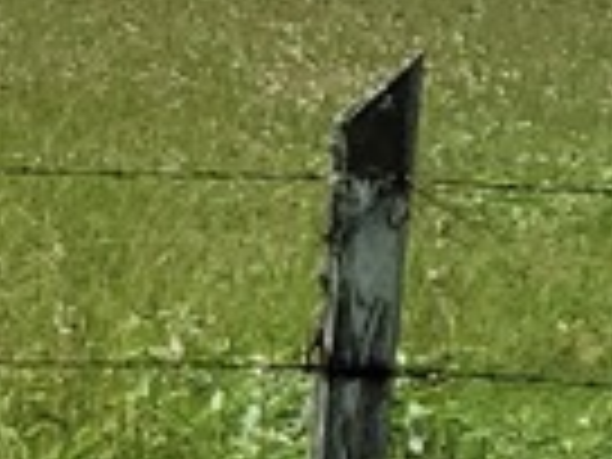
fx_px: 2334
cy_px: -382
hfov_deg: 13.0
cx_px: -608
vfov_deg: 10.5
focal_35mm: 132
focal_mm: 5.9
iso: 25
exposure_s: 1/1433
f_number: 2
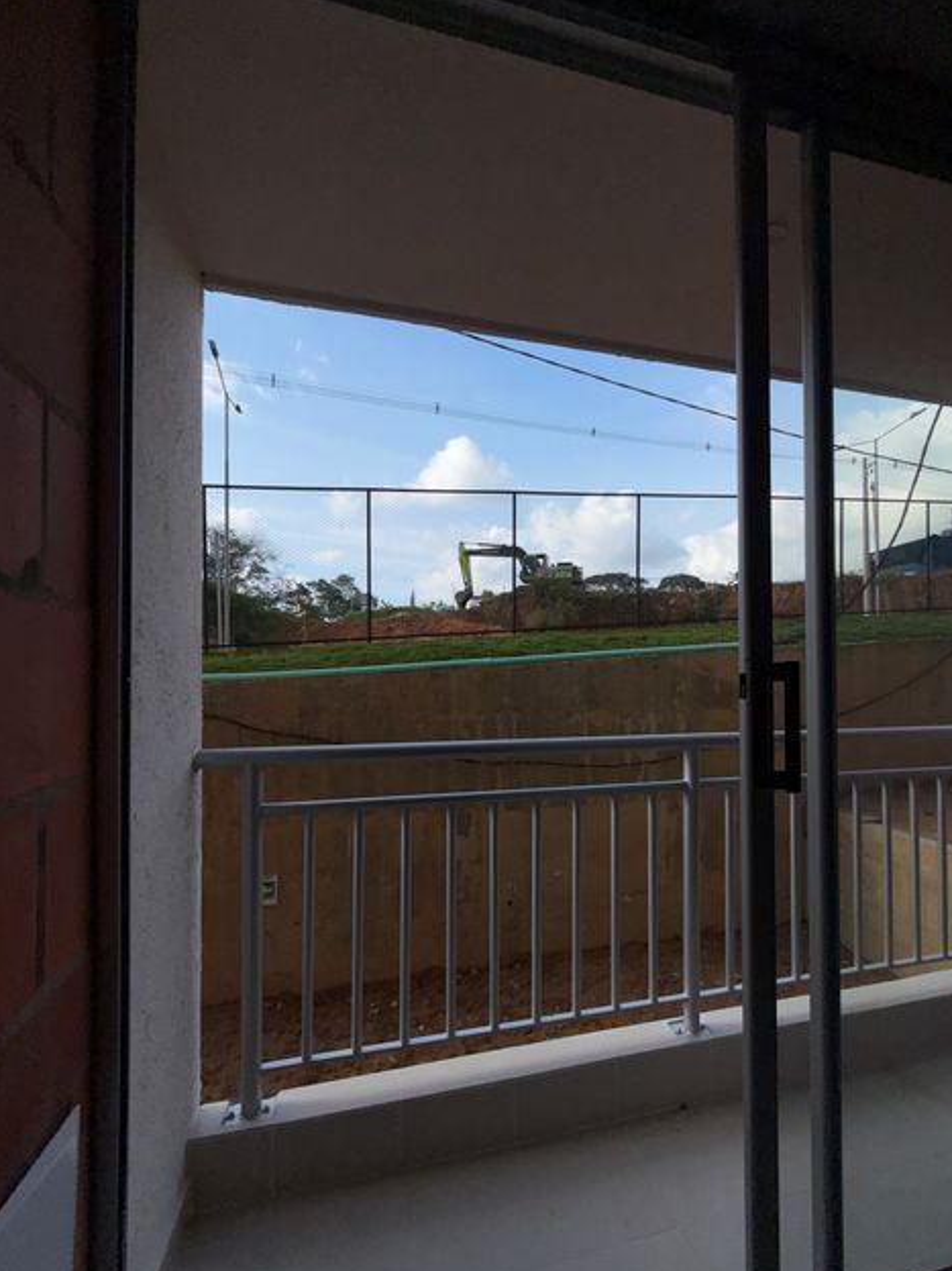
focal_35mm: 15
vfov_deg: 98.1
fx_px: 550
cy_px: 672
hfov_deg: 81.7
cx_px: 501
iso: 16
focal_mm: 2.22
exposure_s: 1/2092
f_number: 2.2
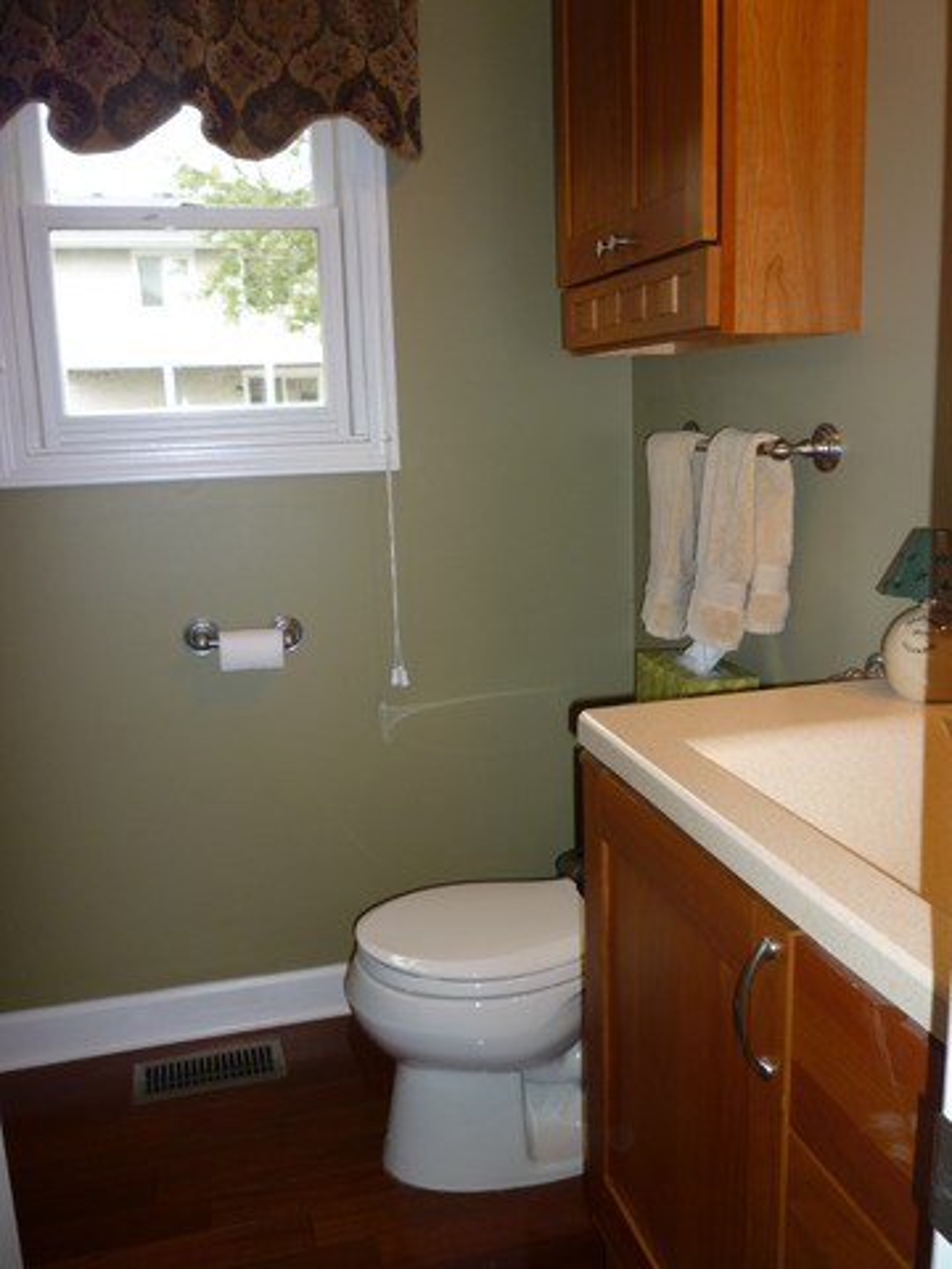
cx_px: 476
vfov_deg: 61.7
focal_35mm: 29
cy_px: 634
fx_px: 1063
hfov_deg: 48.2
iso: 100
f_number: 3.3
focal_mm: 5.2
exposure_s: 1/30
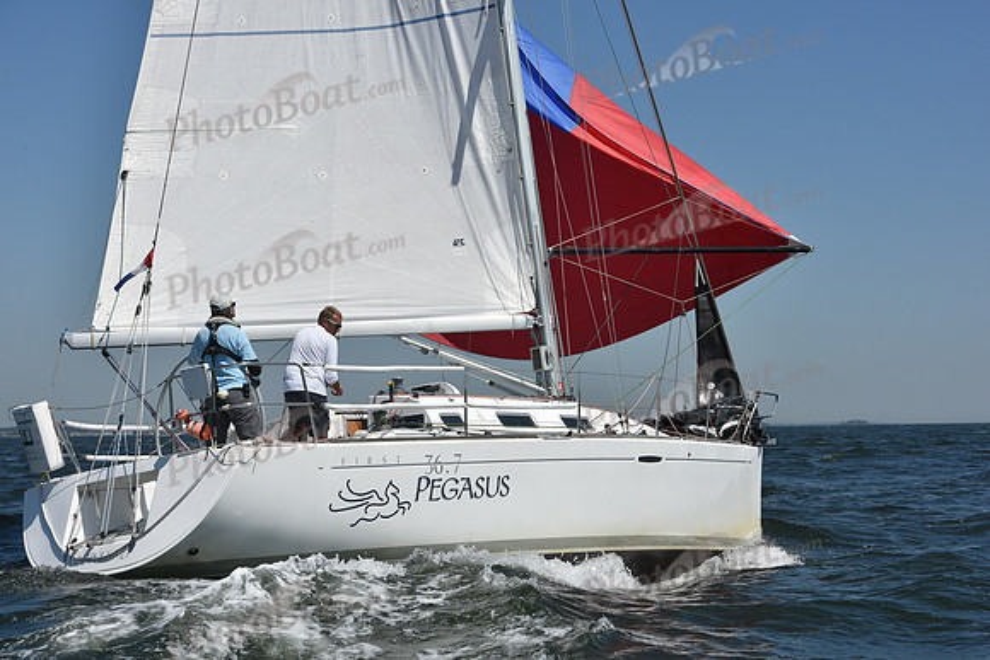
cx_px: 495
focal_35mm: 70
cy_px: 330
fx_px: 1925
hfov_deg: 28.8
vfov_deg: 19.5
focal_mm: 70
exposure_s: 1/1250
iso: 250
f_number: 10
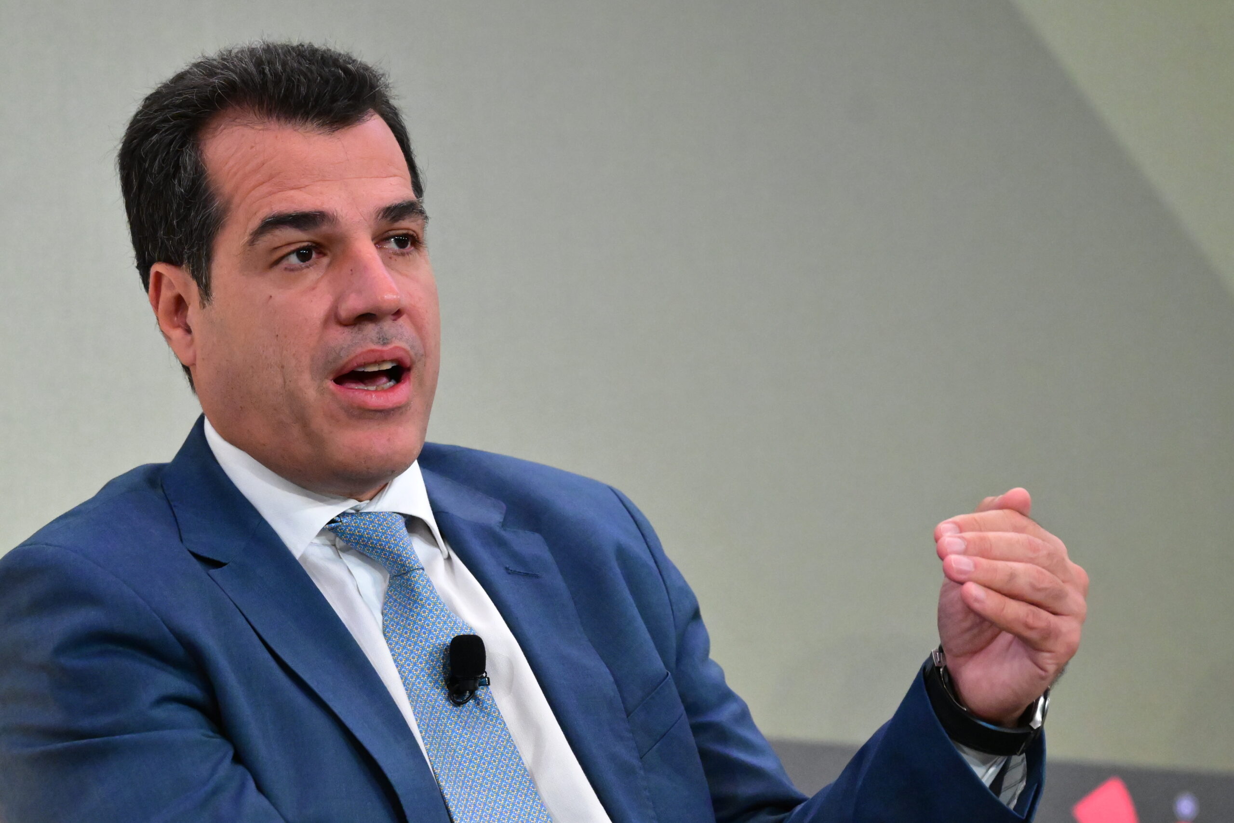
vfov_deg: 4.6
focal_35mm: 300
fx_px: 10283
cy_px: 412
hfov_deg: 6.9
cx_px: 617
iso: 10000
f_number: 4.5
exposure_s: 1/500
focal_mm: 200
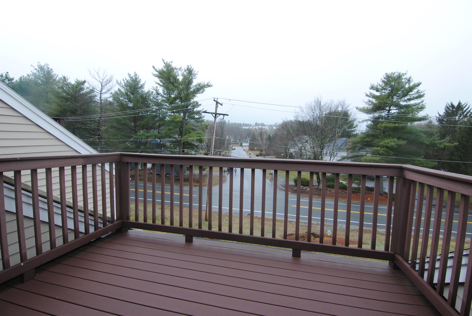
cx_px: 236
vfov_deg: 72.2
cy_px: 158
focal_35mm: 16
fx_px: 217
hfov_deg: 94.9
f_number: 5.6
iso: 100
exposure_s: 1/125
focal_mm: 11
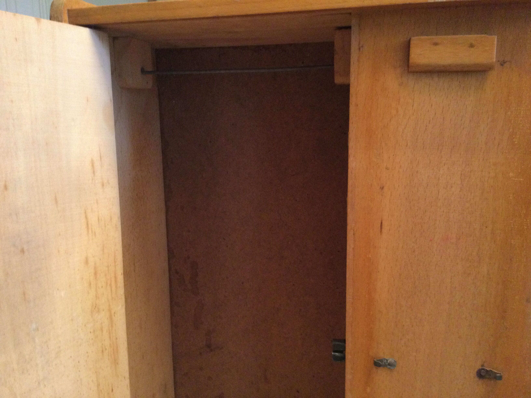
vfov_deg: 45.4
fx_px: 476
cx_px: 266
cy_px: 199
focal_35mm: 31
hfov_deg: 58.4
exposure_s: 1/17
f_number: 2.4
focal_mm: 3.3
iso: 400
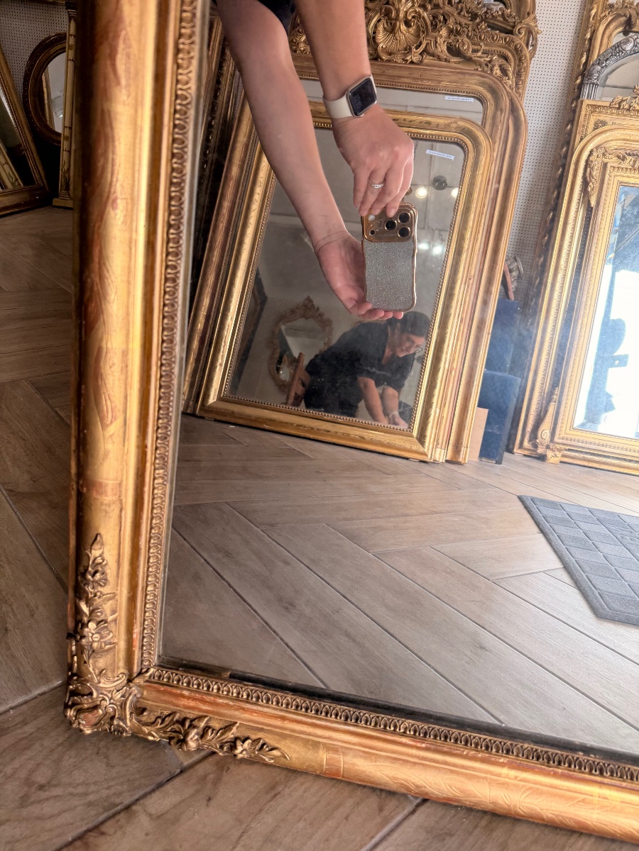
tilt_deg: -26.7
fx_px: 591
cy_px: 426
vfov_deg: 71.6
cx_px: 320
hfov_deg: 56.8
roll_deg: -7.9
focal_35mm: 24
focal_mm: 6.76
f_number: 1.78
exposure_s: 1/203
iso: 64
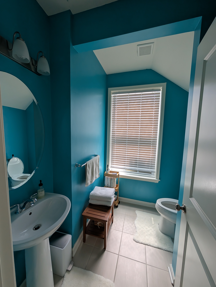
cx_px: 108
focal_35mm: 12
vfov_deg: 110.5
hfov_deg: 94.6
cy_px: 144
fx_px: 100
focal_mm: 2.02
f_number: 1.7
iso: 81
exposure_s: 1/112
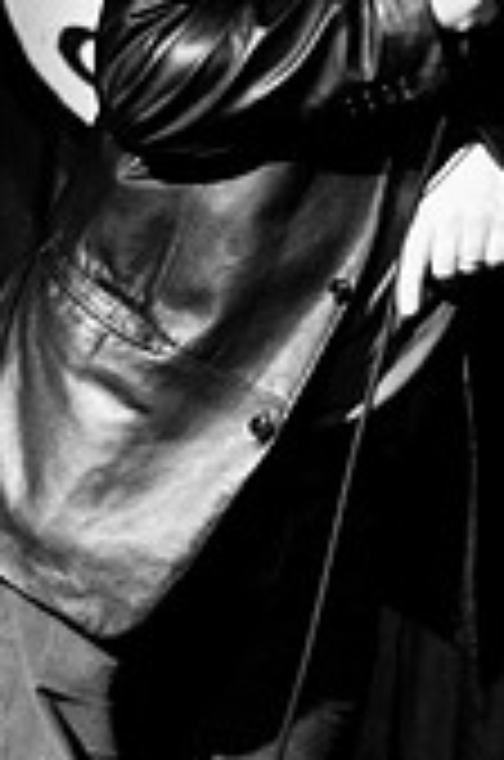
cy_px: 40
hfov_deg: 6.8
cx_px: 286
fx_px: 4217
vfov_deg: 10.2
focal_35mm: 200
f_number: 1.8
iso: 1000
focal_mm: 50
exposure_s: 1/60
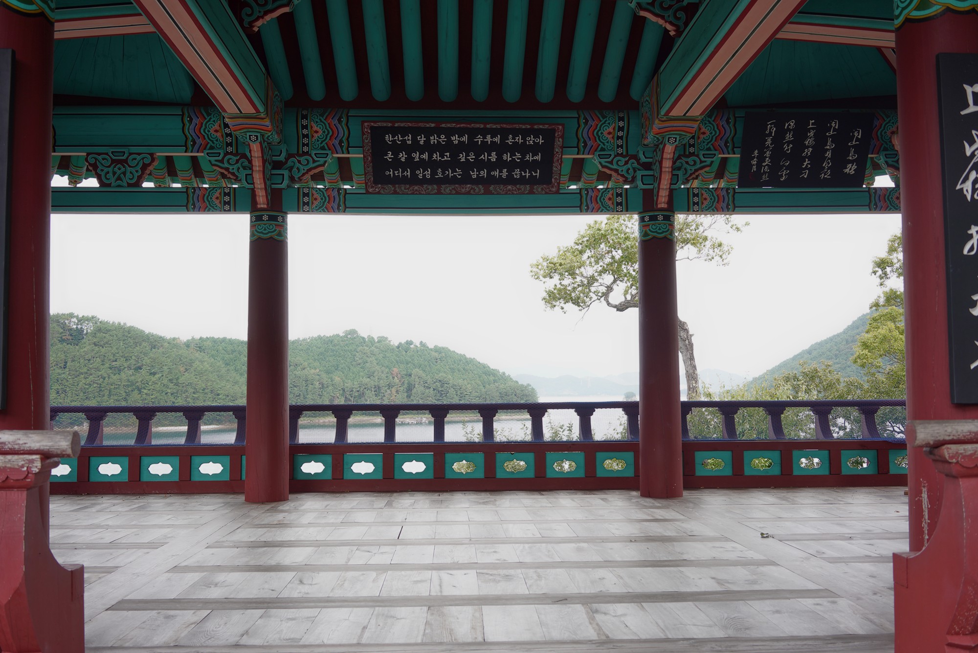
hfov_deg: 54.4
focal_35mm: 35
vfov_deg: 37.9
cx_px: 489
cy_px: 326
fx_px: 951
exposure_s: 1/100
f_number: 6.3
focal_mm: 35
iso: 200
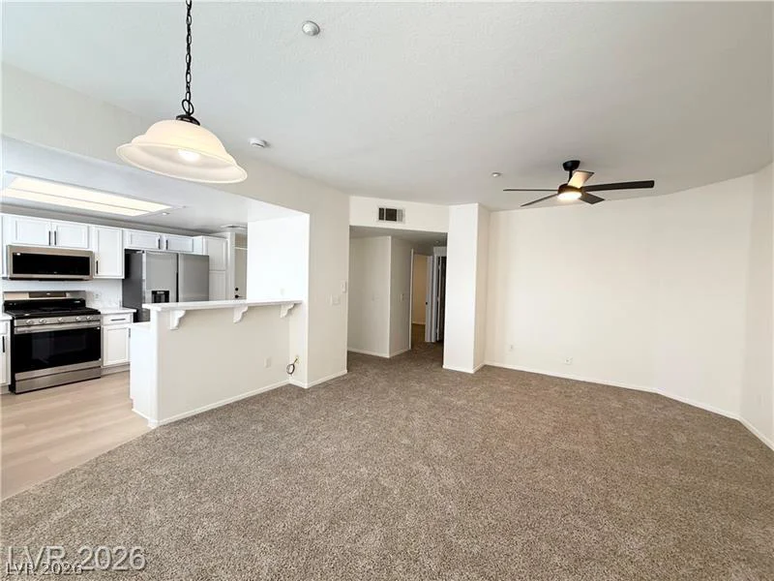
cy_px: 290
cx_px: 387
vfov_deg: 85.7
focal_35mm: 14
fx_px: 313
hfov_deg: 102.1
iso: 125
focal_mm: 2.22
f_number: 2.2
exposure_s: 1/125
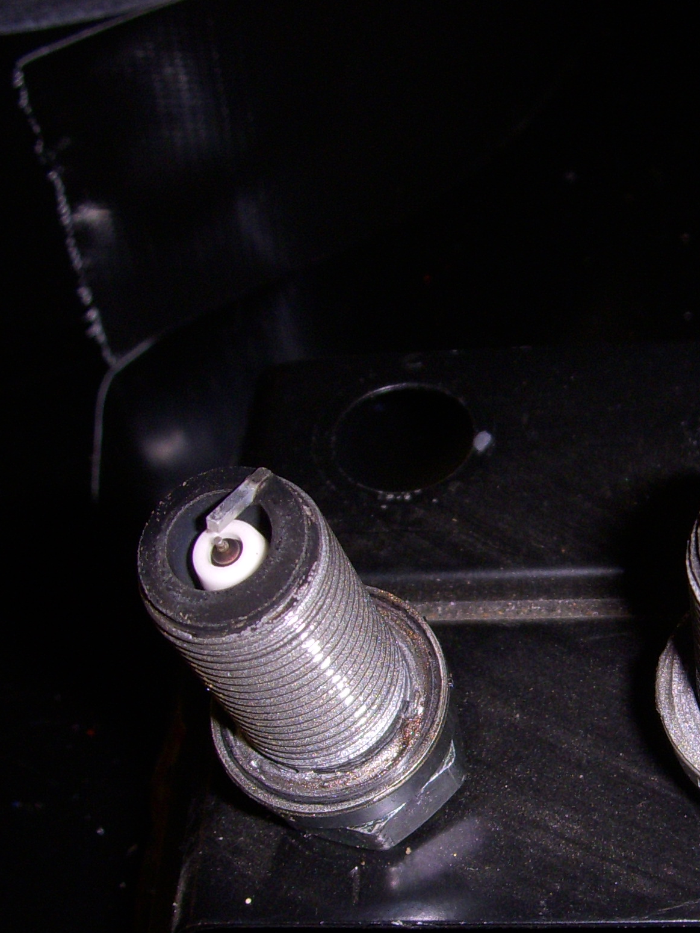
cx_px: 699
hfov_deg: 18.0
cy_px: 660
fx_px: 2156
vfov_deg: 24.2
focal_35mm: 80
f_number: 3.3
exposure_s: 1/30
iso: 100
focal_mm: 6.3
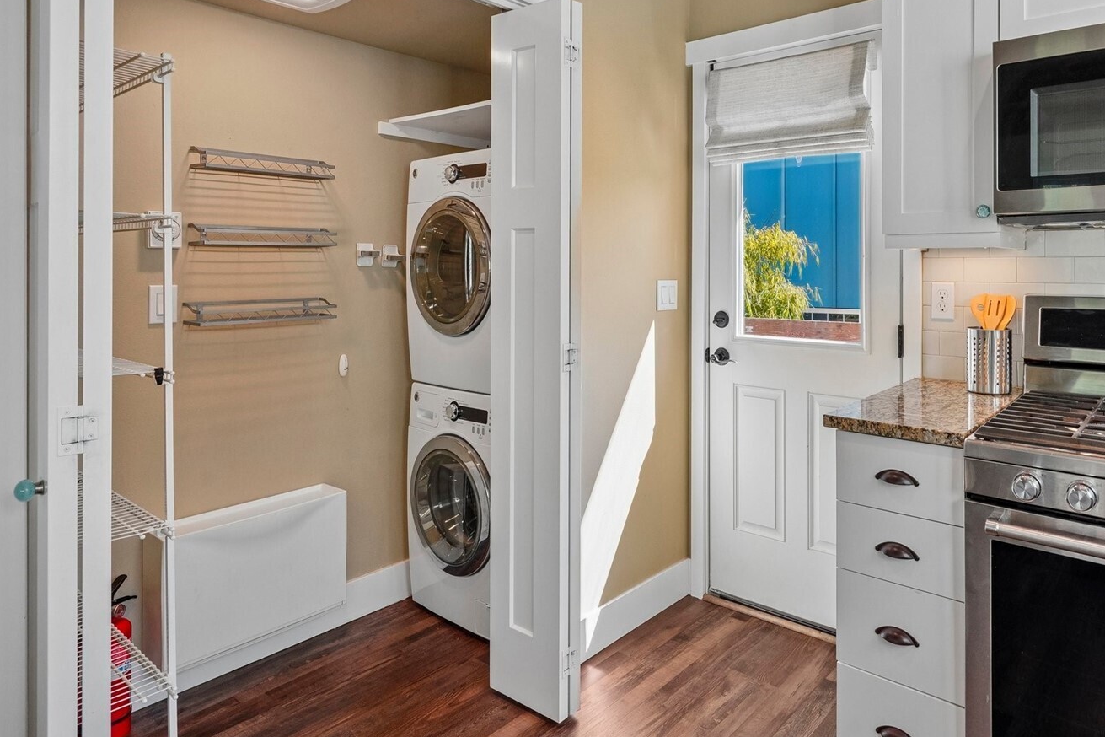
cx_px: 707
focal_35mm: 22
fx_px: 675
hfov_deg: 76.8
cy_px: 264
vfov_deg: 56.3
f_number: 8
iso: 800
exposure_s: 1/125
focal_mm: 17
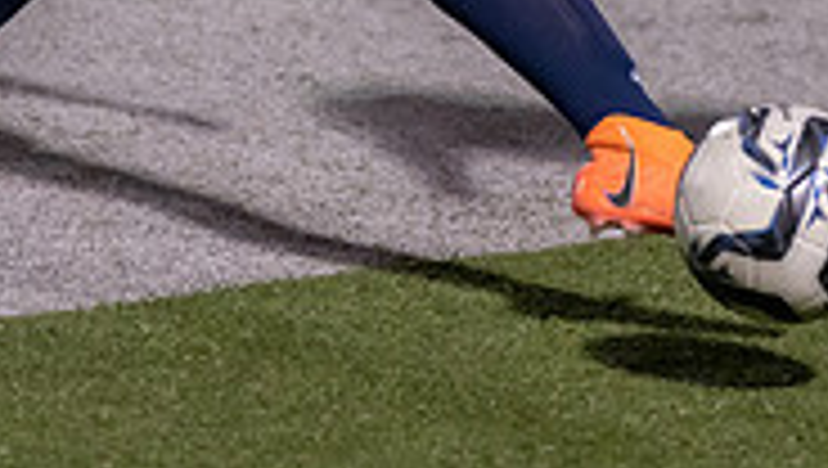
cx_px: 861
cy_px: -379
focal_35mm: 397
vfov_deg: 3.1
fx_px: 8726
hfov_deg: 5.4
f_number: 2.8
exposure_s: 1/1000
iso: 4000
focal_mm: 103
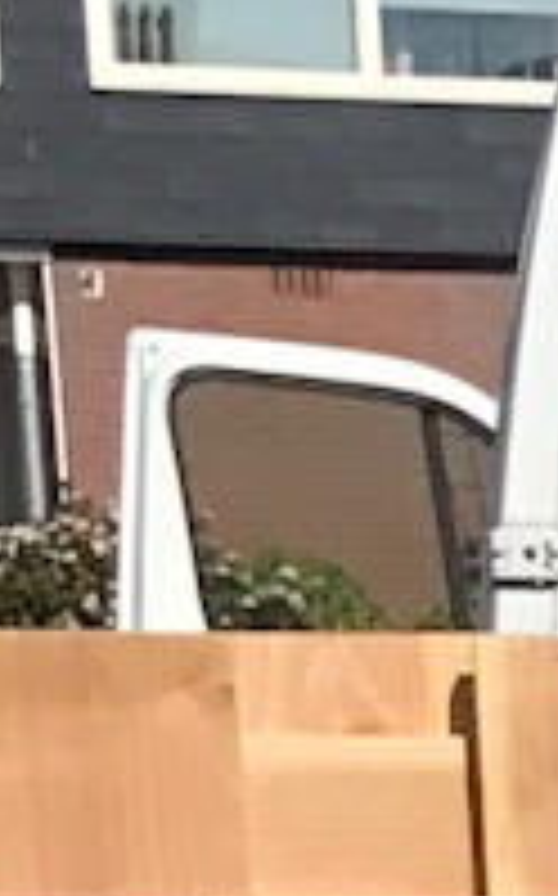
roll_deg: -1.5
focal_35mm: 306
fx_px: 7462
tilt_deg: -12.8
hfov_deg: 3.6
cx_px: 3510
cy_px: 2215
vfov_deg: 6.5
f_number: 1.8
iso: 20
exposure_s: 1/3195
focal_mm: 3.99
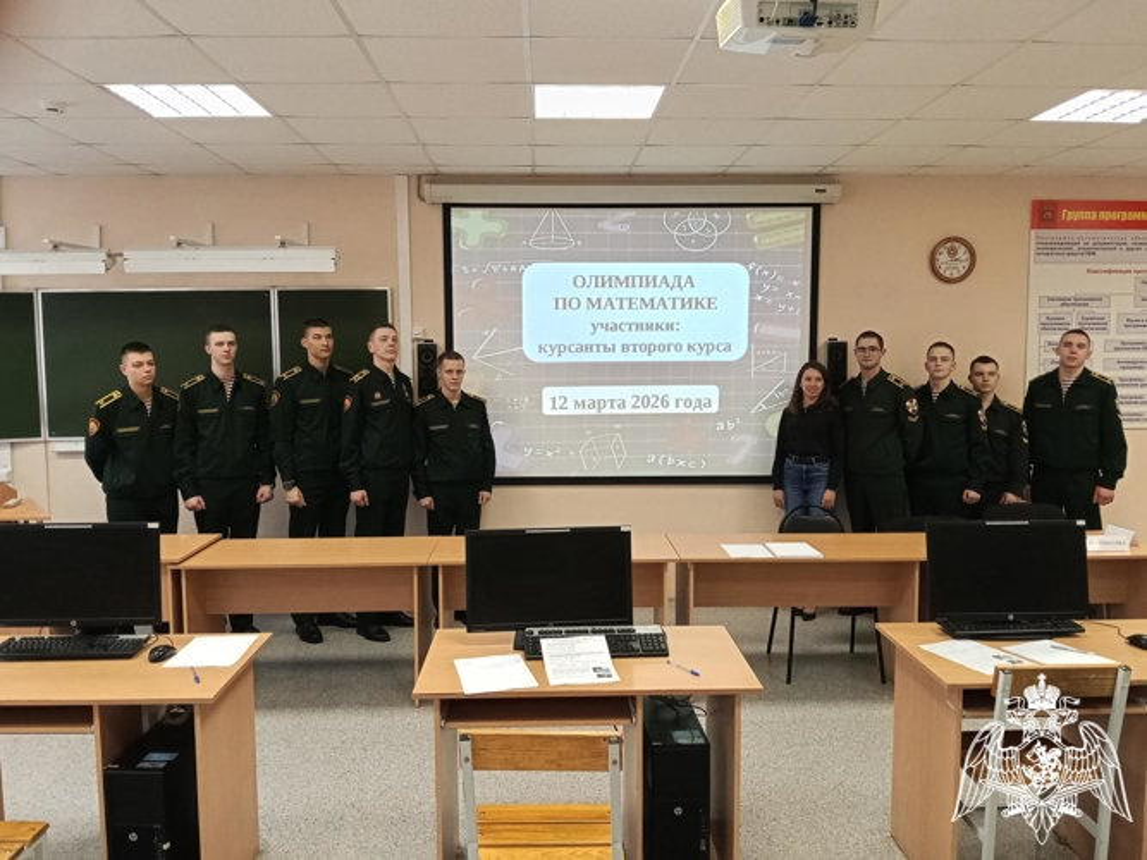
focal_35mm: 27
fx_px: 894
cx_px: 574
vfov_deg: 51.3
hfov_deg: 65.3
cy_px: 430
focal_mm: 3.98
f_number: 1.8
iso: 250
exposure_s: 1/50
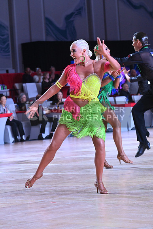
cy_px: 114
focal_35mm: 150
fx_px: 956
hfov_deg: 9.2
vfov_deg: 13.7
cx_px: 76
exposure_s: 1/400
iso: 4000
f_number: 8
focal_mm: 150
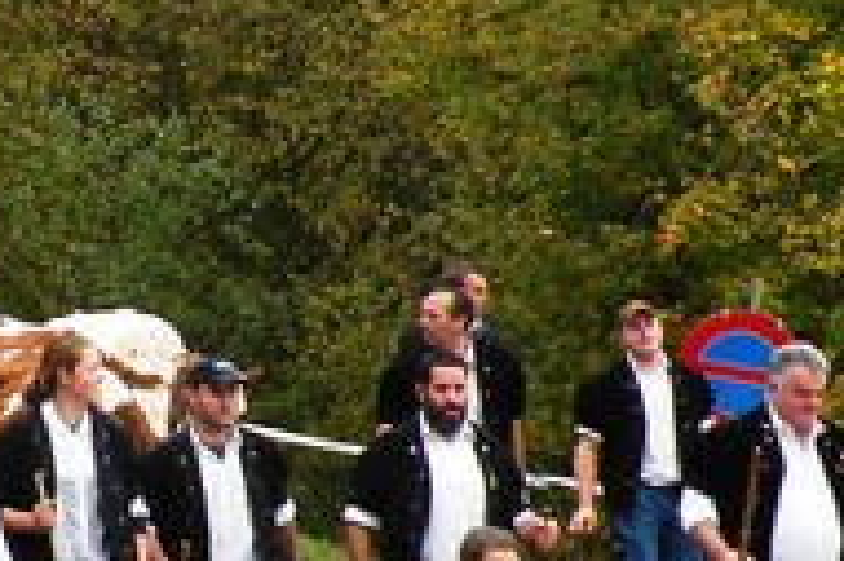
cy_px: 49
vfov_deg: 9.5
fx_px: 3373
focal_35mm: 144
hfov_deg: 13.9
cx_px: -137
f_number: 4
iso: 64
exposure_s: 1/103
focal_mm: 5.8
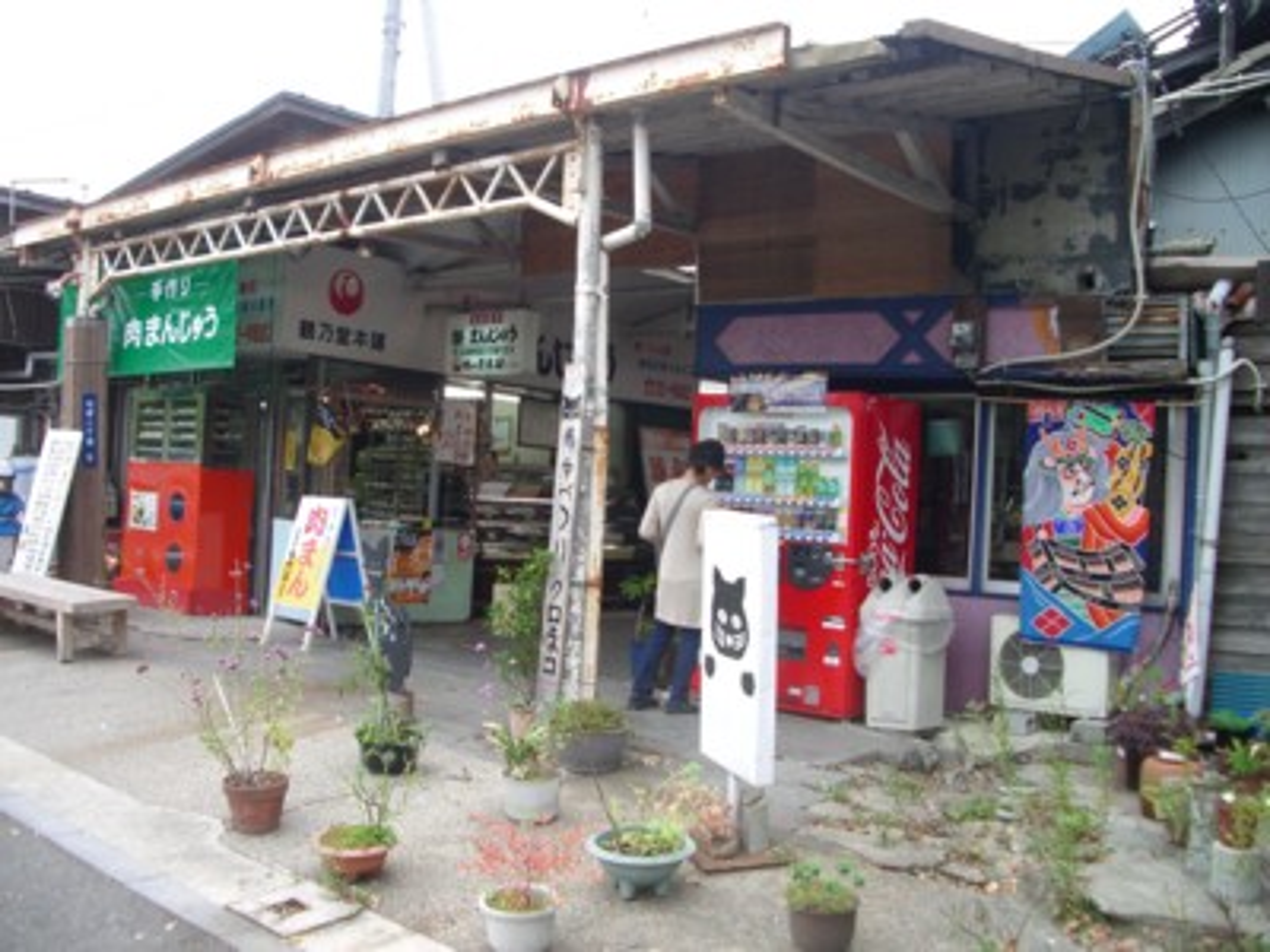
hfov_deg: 52.6
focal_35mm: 35
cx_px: 635
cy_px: 476
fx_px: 1284
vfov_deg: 40.7
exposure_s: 1/200
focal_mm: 5.8
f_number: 2.6
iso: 80
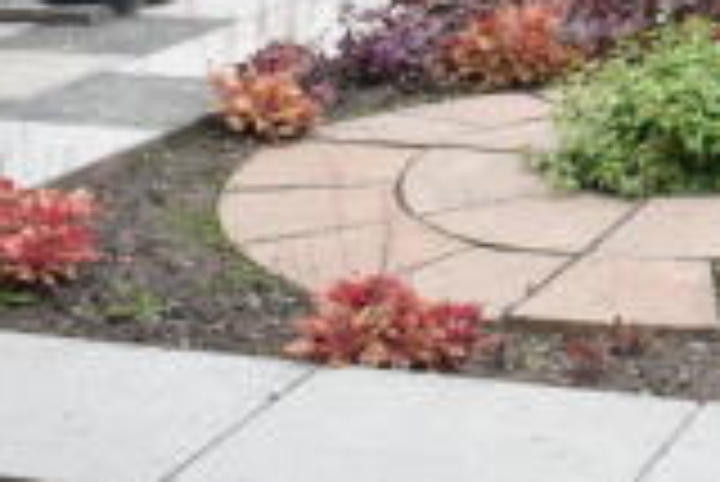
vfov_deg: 13.0
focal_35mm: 102
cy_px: -106
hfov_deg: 18.9
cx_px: 846
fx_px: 2052
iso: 800
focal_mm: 23
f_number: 14
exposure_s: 1/160
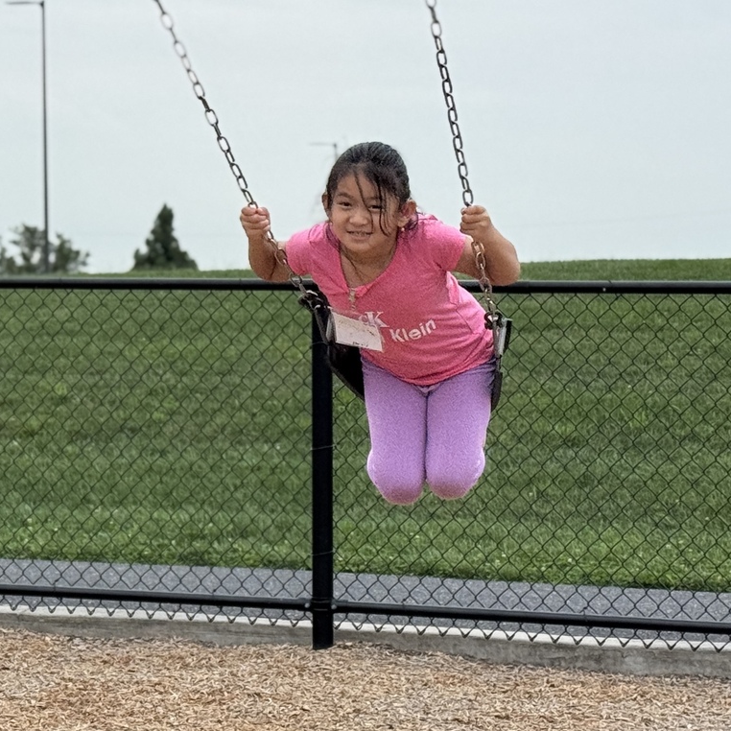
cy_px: 307
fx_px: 1362
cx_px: 365
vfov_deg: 30.0
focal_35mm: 57
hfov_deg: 30.0
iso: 64
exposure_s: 1/4608
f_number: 1.78
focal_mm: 6.76
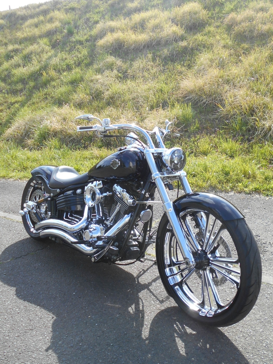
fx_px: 358
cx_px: 136
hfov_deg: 41.8
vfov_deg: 54.0
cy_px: 182
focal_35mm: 34
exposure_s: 1/320
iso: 80
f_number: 3.6
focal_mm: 5.8
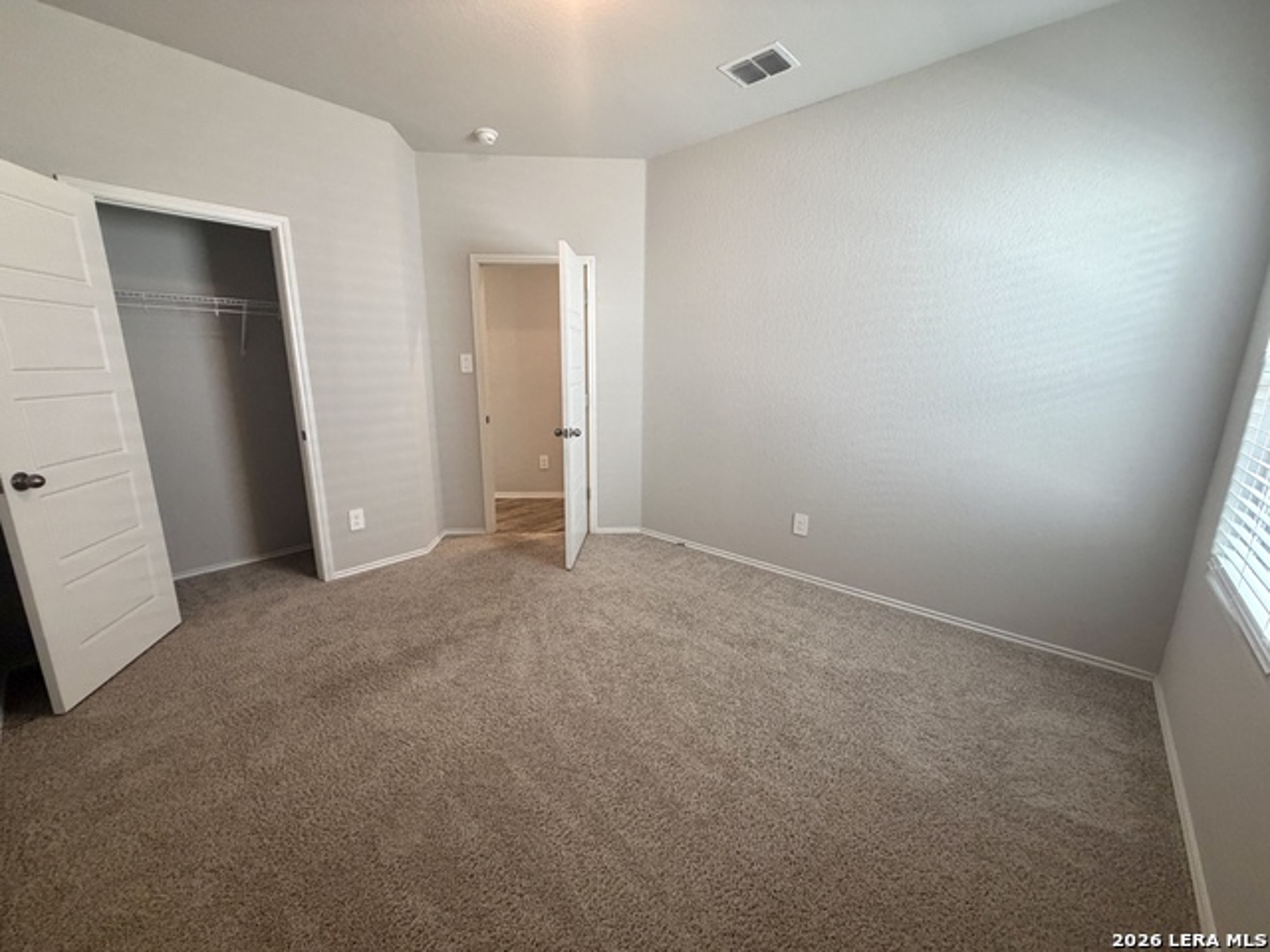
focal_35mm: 14
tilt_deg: -12.1
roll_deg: -0.1
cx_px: 635
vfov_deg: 85.7
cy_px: 476
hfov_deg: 102.1
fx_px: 514
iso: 250
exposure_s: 1/120
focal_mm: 2.22
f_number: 2.2
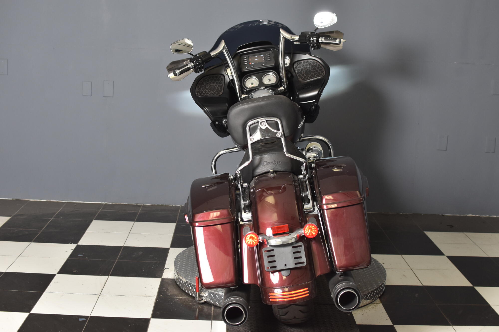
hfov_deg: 37.9
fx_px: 728
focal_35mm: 52
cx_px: 250
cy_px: 166
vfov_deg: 25.7
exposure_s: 1/160
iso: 800
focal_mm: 35
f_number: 4.5
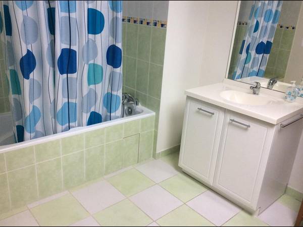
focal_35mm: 32
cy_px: 114
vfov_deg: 44.2
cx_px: 152
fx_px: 280
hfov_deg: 56.8
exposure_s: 1/33
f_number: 2.4
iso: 32
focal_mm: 3.3
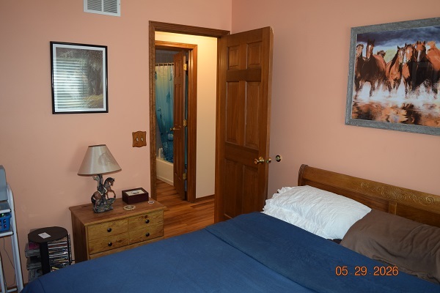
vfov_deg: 47.9
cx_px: 220
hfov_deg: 67.4
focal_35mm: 27
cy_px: 146
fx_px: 330
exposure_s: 1/80
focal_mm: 18
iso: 800
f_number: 4.5
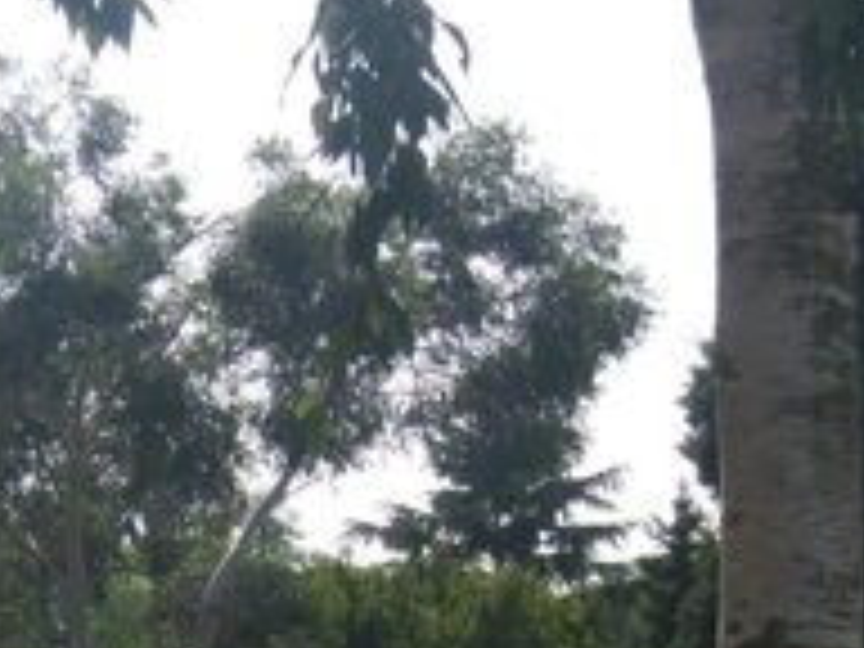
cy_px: 657
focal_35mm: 181
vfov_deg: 8.2
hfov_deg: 10.8
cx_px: 4
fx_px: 4518
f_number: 9.5
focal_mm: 20.6
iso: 71
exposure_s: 1/176
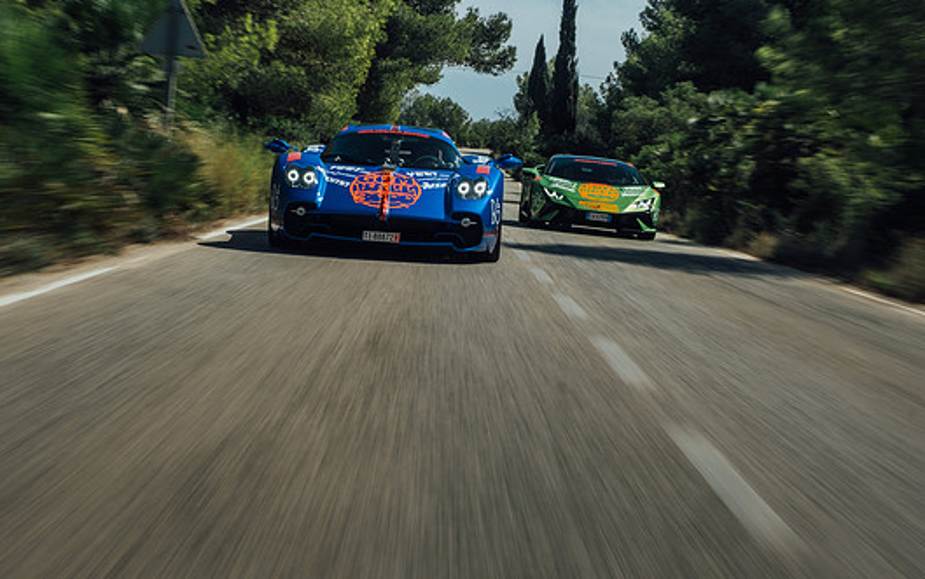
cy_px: 274
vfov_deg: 19.4
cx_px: 455
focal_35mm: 67
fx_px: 1690
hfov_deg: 30.6
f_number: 18
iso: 160
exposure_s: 1/30
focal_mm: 40.1
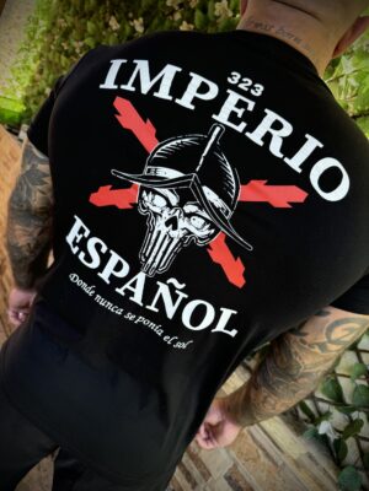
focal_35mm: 24
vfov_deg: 71.6
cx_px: 184
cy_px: 246
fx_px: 341
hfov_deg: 56.8
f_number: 1.78
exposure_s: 1/212
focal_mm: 6.76
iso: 64
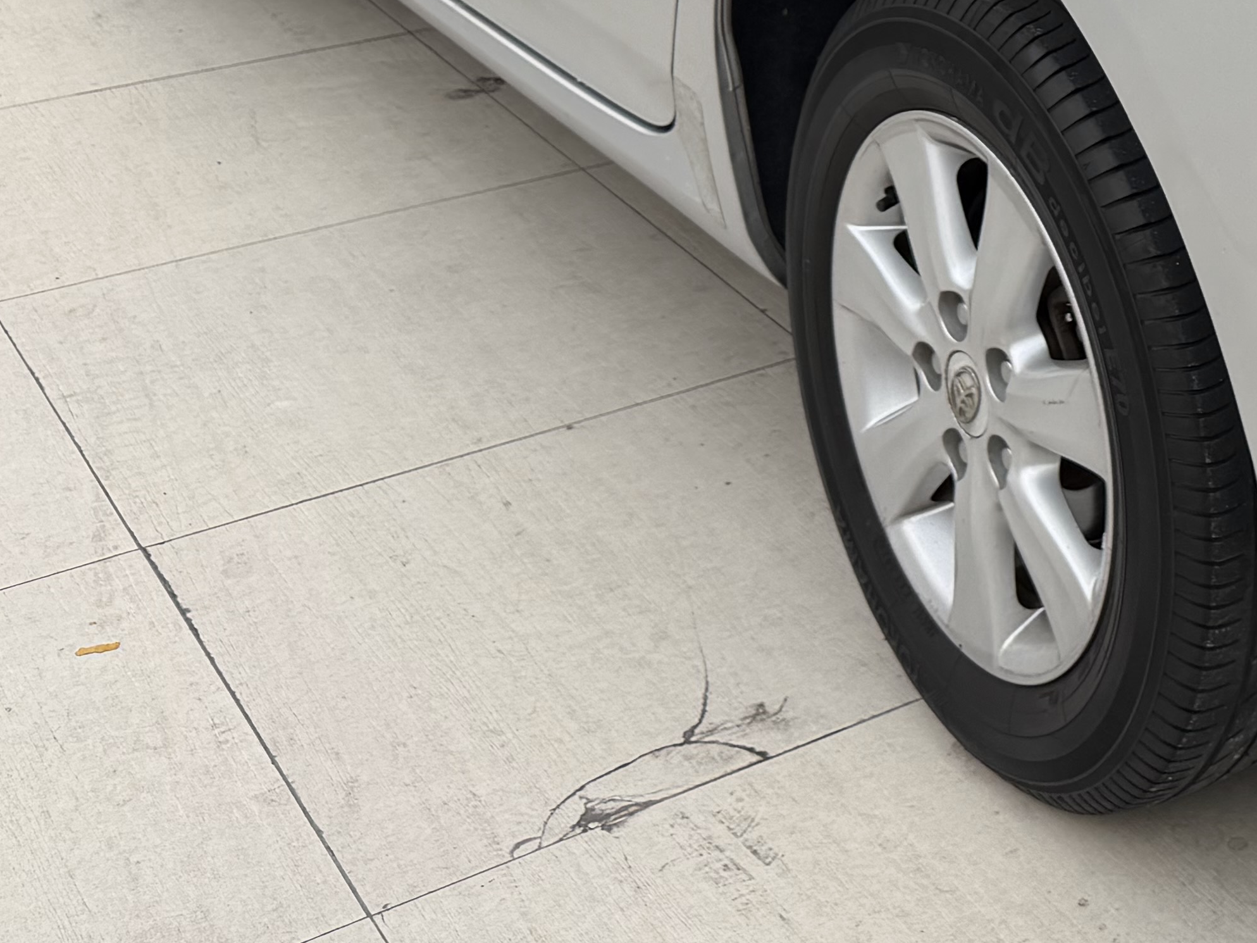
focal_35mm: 69
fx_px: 2505
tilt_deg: -16.1
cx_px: 1568
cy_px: -89
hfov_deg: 25.0
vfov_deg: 20.3
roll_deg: -1.4
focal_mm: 6.76
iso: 80
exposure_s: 1/528
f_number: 1.78
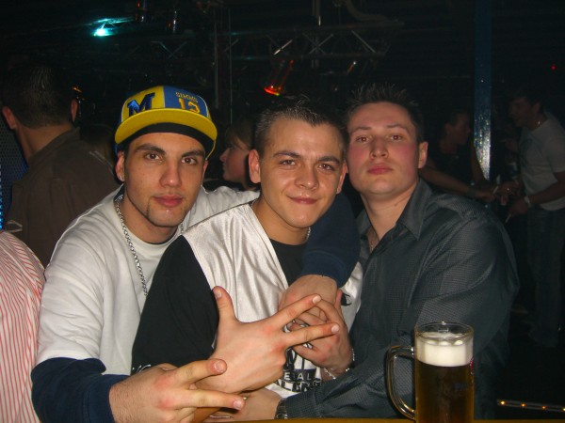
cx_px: 282
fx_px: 620
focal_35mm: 38
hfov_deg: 49.0
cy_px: 212
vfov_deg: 37.7
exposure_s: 1/60
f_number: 2.8
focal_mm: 7.9
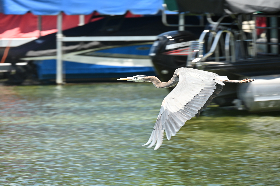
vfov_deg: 5.5
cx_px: 140
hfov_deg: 8.2
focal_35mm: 250
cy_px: 93
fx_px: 1943
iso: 200
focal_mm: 250
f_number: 8
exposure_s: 1/200
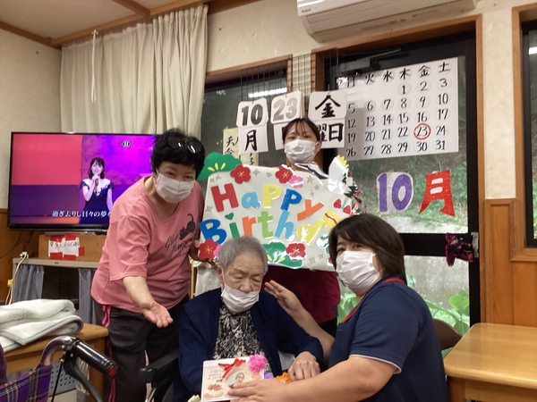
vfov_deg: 45.4
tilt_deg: +6.2
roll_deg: +1.6
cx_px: 268
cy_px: 201
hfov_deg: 58.4
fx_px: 481
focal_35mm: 31
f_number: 2.4
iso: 160
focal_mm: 3.3
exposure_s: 1/50
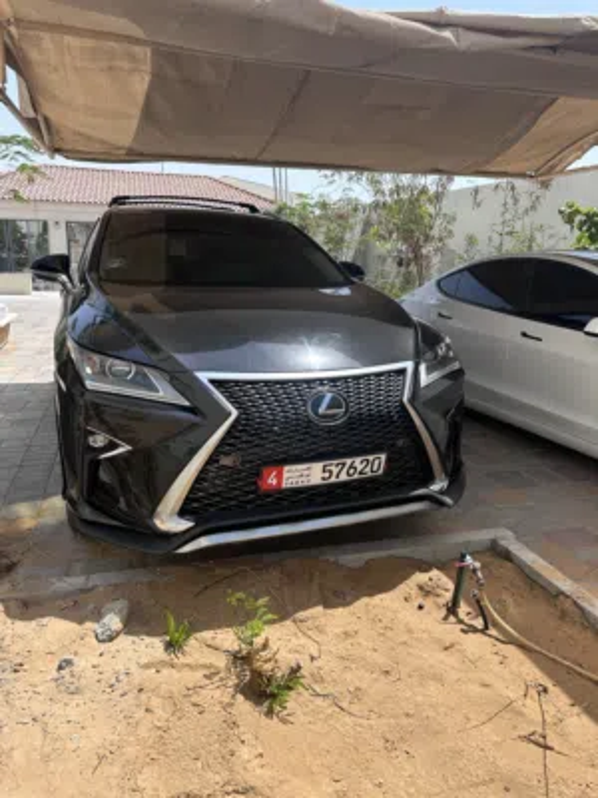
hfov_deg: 56.8
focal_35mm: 24
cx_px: 299
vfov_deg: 71.6
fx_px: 553
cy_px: 399
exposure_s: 1/2809
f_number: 1.78
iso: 80
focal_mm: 6.86
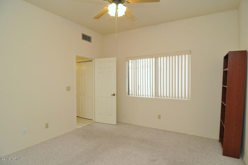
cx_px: 124
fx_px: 124
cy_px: 82
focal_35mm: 18
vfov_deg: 67.2
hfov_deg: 90.1
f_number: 5.6
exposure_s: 1/30
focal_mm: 12
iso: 320
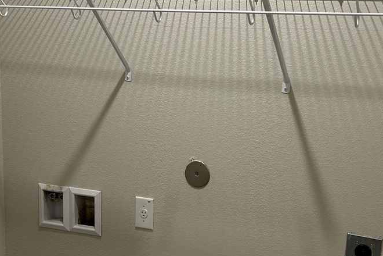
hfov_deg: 33.9
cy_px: 159
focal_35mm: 59
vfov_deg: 22.9
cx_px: 190
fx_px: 628
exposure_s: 1/60
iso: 125
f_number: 1.5
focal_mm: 5.7
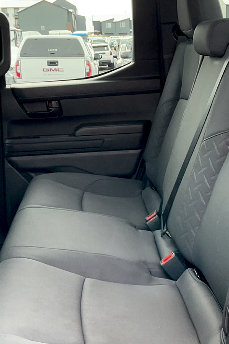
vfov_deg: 46.4
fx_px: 401
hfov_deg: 31.7
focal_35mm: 42
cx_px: 145
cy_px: 172
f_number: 1.8
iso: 64
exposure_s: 1/120
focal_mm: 3
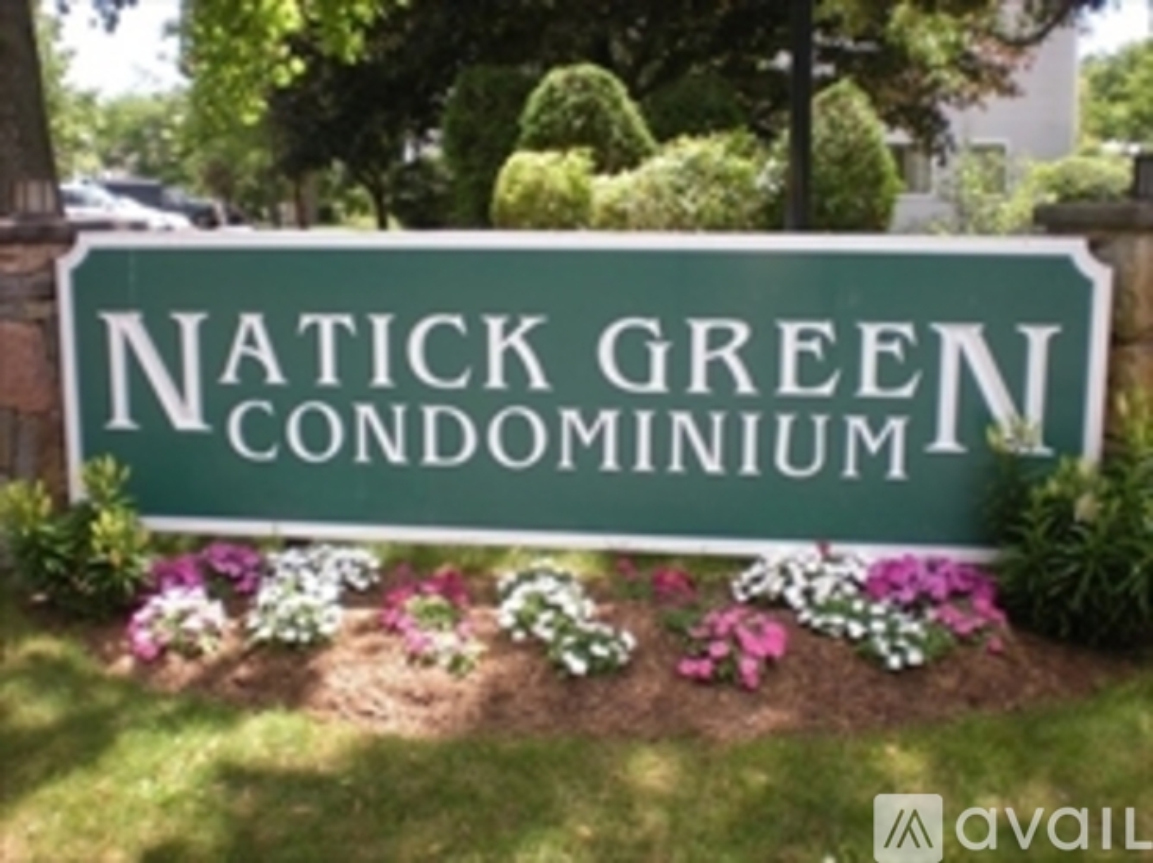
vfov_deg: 37.7
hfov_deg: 49.0
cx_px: 576
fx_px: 1265
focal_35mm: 38
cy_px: 432
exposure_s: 1/198
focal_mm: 6.3
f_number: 3.1
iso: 64
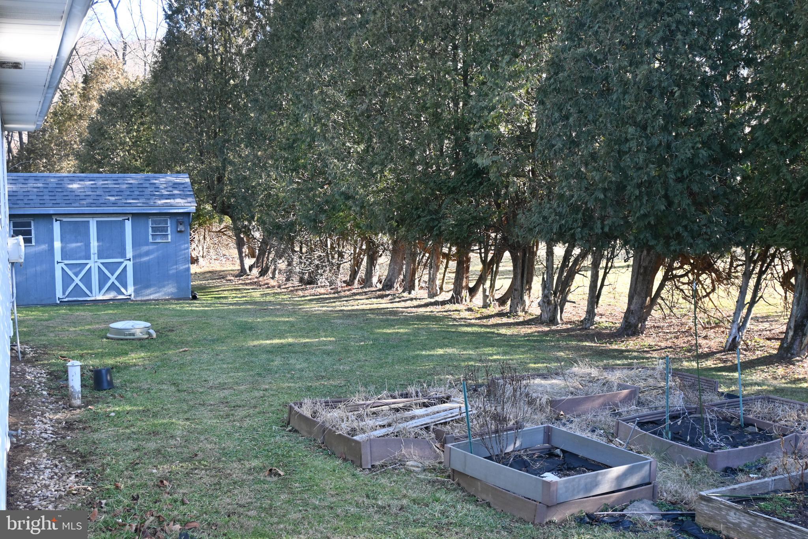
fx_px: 875
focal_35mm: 39
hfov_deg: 49.6
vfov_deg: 34.2
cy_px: 270
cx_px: 404
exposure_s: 1/125
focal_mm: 26
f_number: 4.5
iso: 400
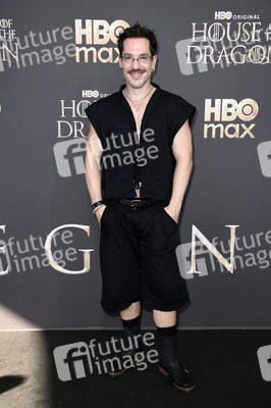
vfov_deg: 41.1
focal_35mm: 48
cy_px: 204
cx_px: 136
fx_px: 543
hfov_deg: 28.0
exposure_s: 1/250
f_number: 5.6
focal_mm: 48
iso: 400
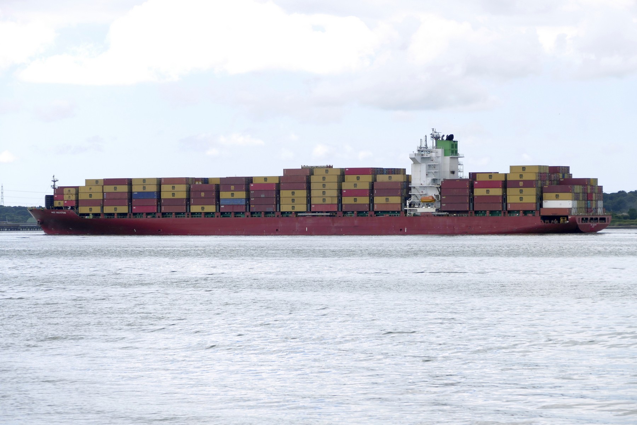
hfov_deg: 12.8
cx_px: 318
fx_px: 2831
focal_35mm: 160
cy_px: 212
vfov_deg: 8.6
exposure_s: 1/1600
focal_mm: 58.01
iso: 125
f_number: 3.9
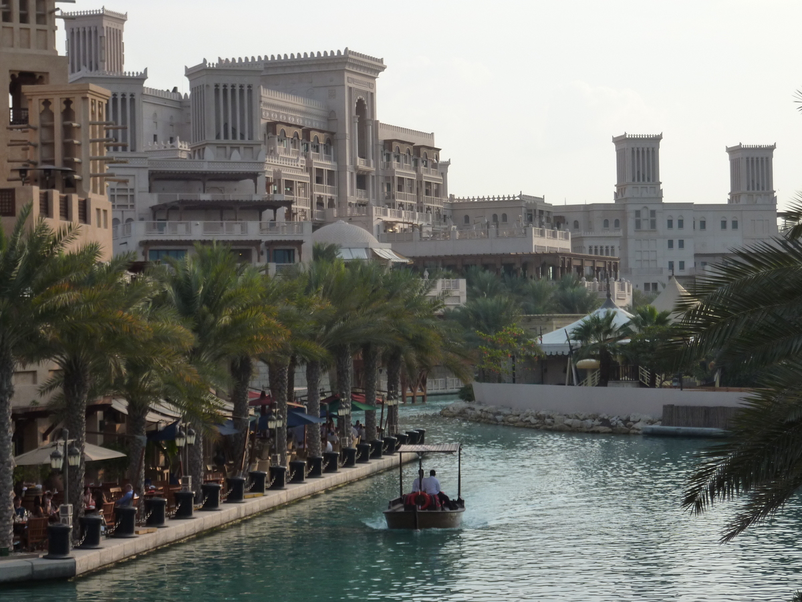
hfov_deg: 20.4
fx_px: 2224
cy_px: 301
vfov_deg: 15.4
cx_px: 401
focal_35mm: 96
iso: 125
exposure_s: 1/400
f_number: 4.3
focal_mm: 15.8
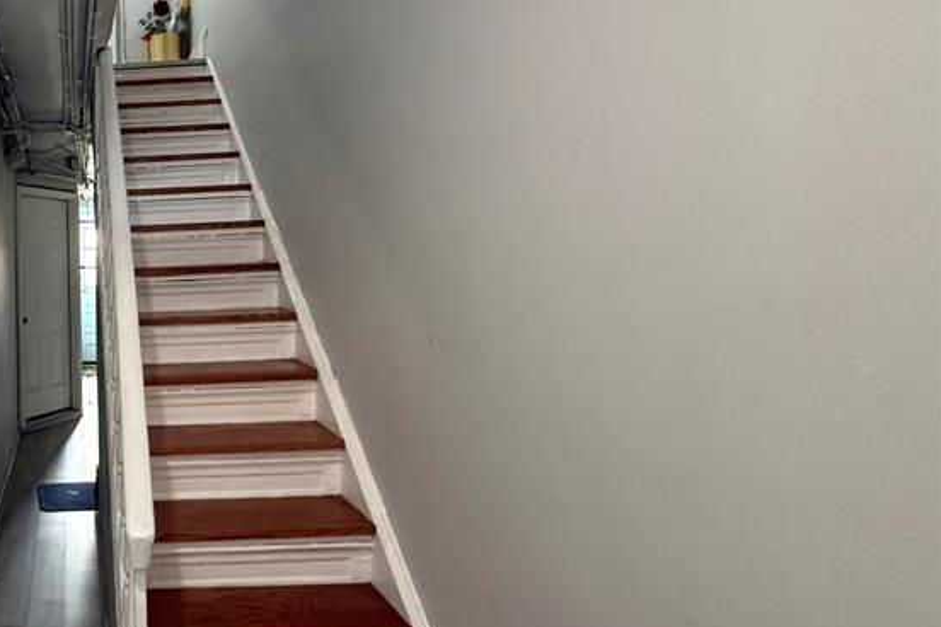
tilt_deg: -1.4
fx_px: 706
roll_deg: +0.3
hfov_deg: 56.7
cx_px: 72
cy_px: 298
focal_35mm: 27
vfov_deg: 47.9
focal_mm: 2.22
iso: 800
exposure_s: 1/60
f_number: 2.2
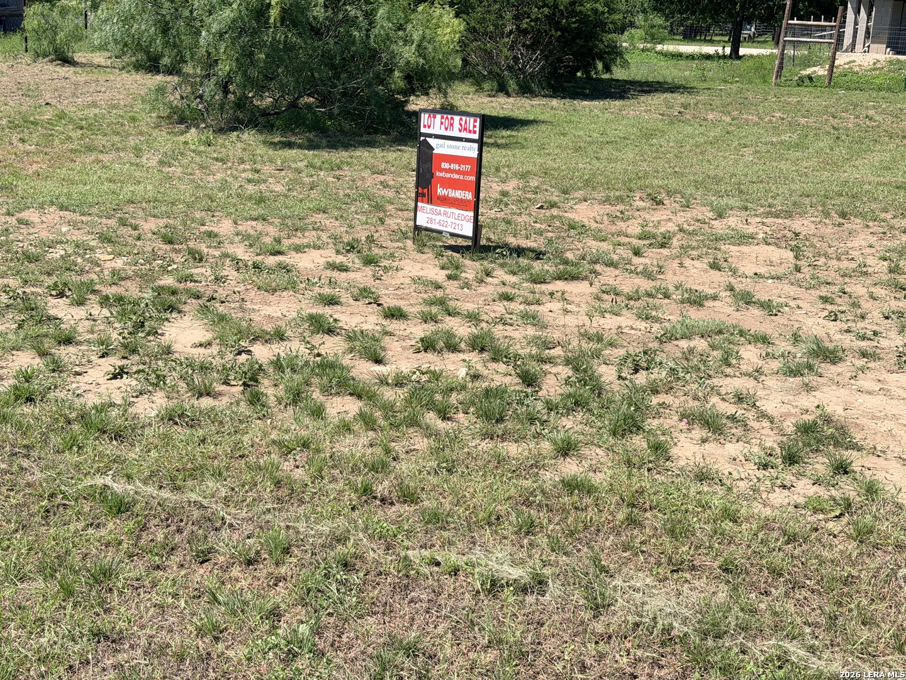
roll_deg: -1.3
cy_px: 340
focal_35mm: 48
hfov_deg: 39.7
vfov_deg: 30.3
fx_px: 1256
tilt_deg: -16.6
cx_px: 453
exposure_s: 1/3891
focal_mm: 6.76
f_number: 1.78
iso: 64
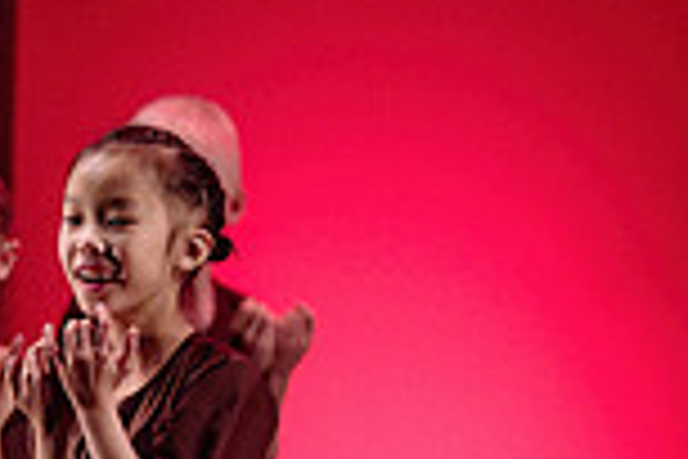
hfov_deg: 3.0
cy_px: 460
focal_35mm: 683
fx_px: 13052
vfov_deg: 2.0
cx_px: -724
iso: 1600
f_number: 2.8
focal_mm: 155
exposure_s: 1/200
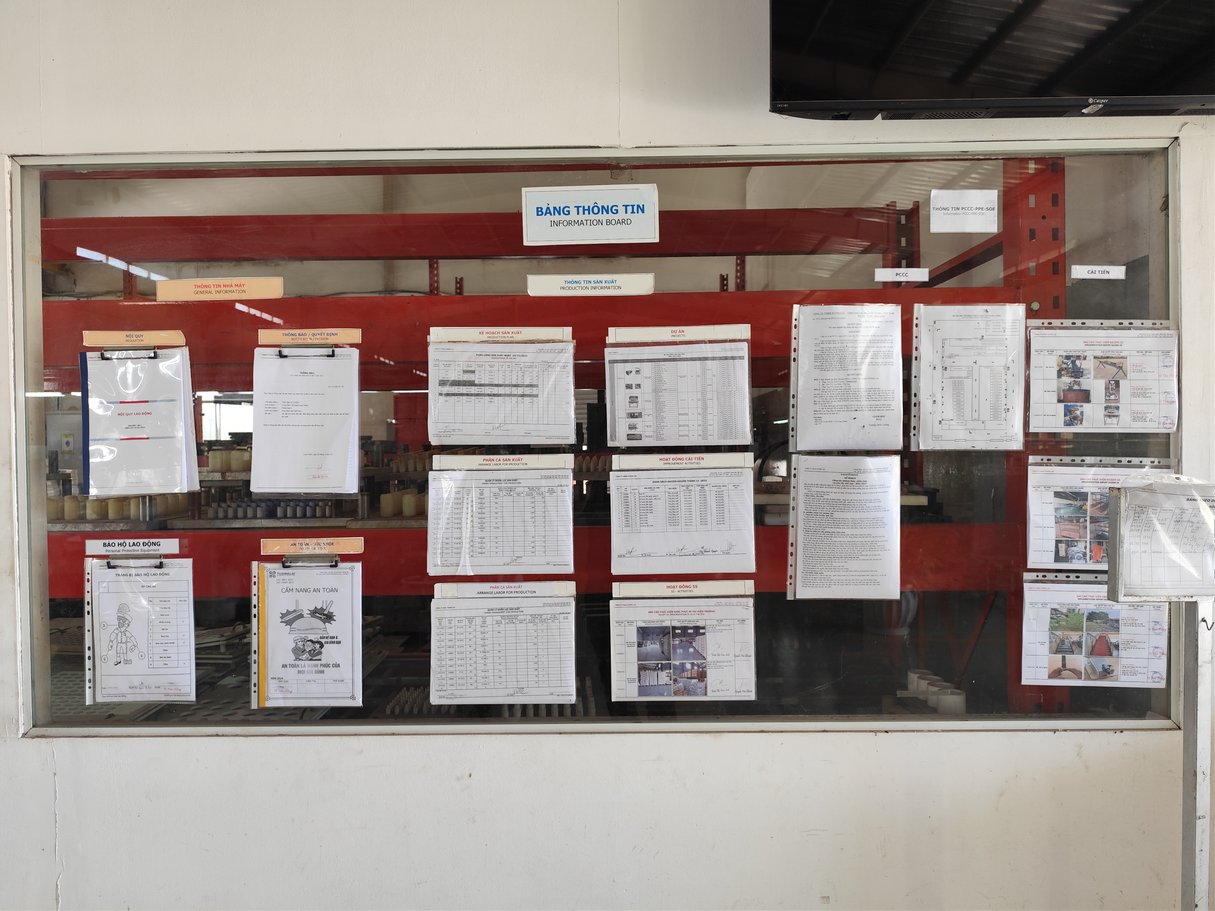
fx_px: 807
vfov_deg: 58.9
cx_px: 608
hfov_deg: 73.9
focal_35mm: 23
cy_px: 456
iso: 250
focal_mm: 6.14
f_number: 1.65
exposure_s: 1/100
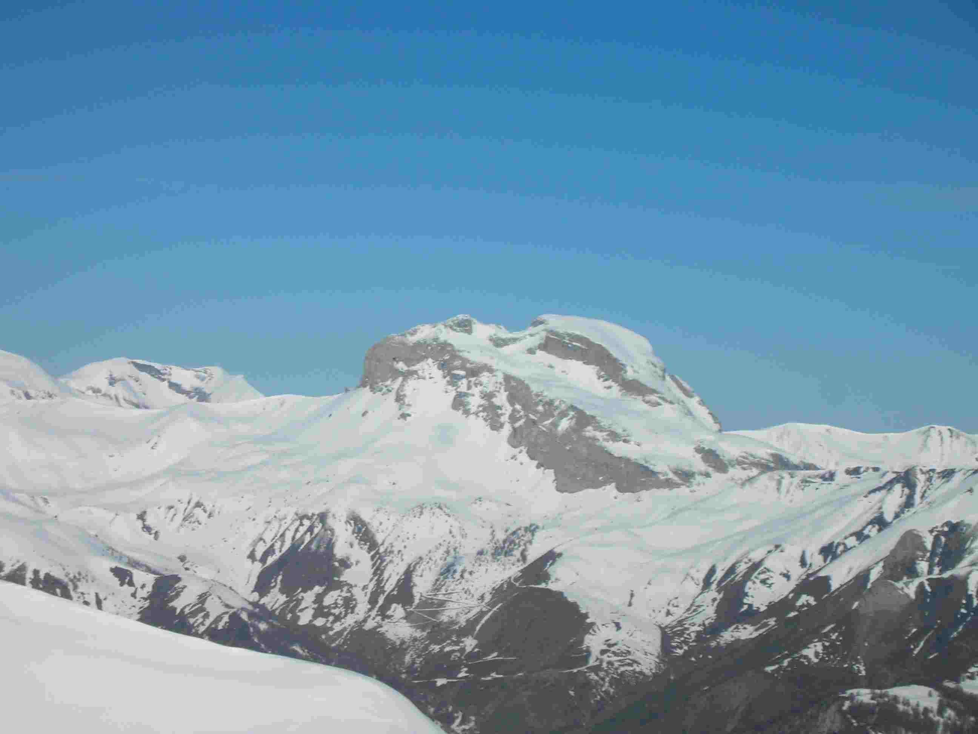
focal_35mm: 105
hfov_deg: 18.7
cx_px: 489
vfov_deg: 14.1
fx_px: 2967
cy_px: 367
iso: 50
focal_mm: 17.4
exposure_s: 1/110
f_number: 15.1
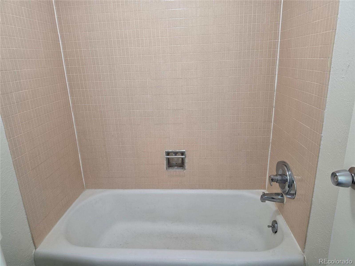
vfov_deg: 58.9
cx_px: 178
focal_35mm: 23
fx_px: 236
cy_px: 133
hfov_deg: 73.9
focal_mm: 6.5
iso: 160
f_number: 1.4
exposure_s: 1/120
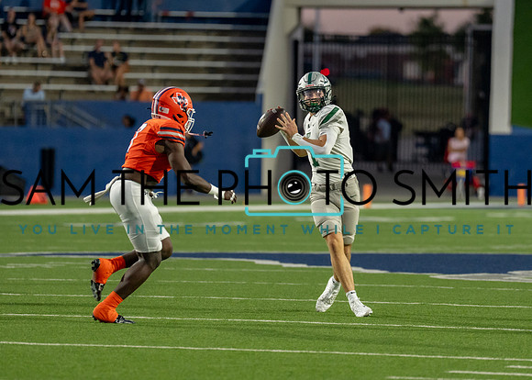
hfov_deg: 5.5
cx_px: 312
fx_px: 5555
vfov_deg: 3.9
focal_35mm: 368
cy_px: 160
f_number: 2.8
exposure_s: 1/1600
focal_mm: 200
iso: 2000
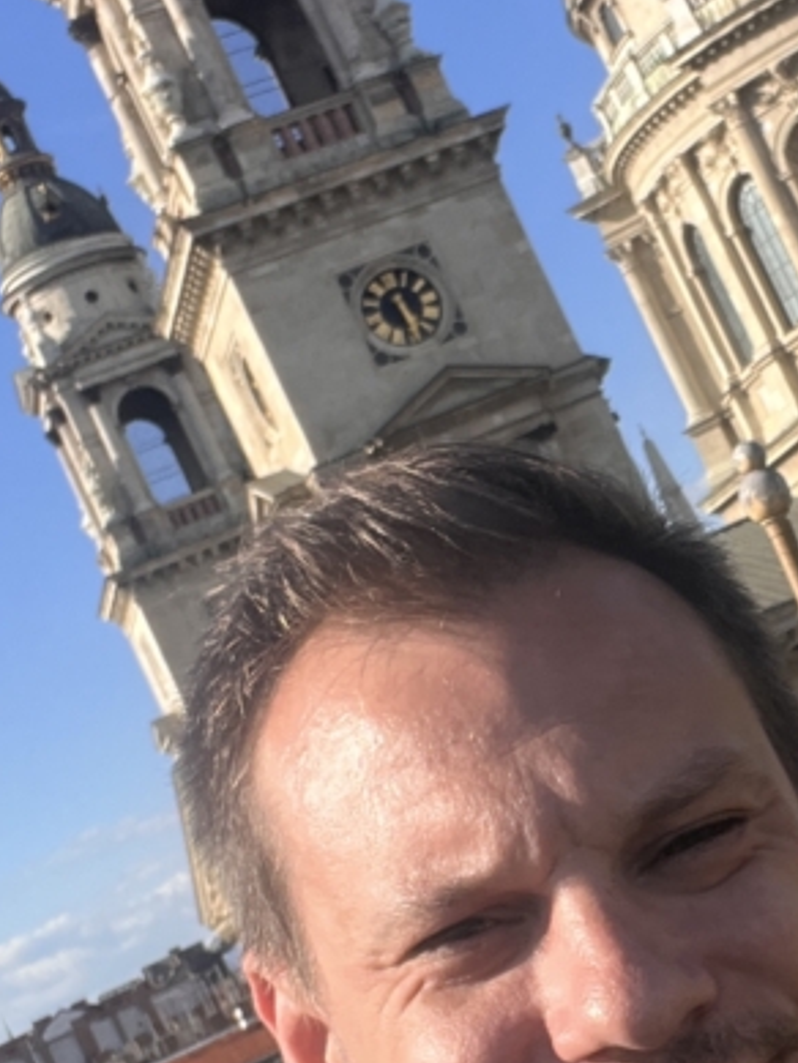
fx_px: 2427
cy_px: 585
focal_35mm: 79
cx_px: 746
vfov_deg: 24.7
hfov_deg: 18.3
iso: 32
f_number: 2.2
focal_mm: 2.71
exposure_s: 1/761
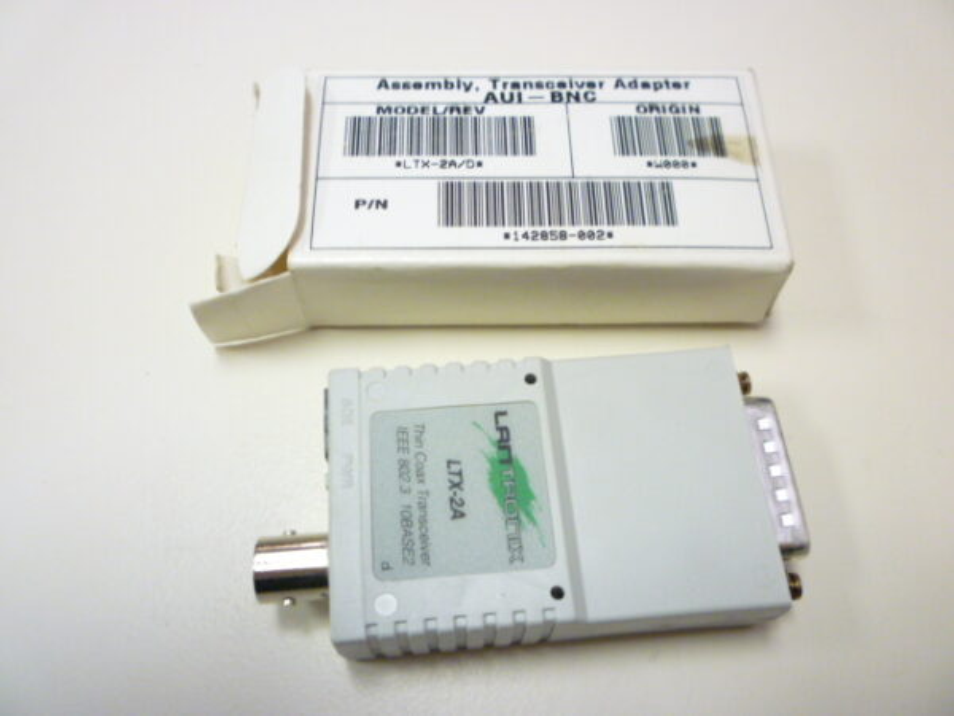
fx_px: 799
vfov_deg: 48.2
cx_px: 477
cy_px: 358
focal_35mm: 29
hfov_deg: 61.7
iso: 400
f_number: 3.3
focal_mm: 5.2
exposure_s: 1/25
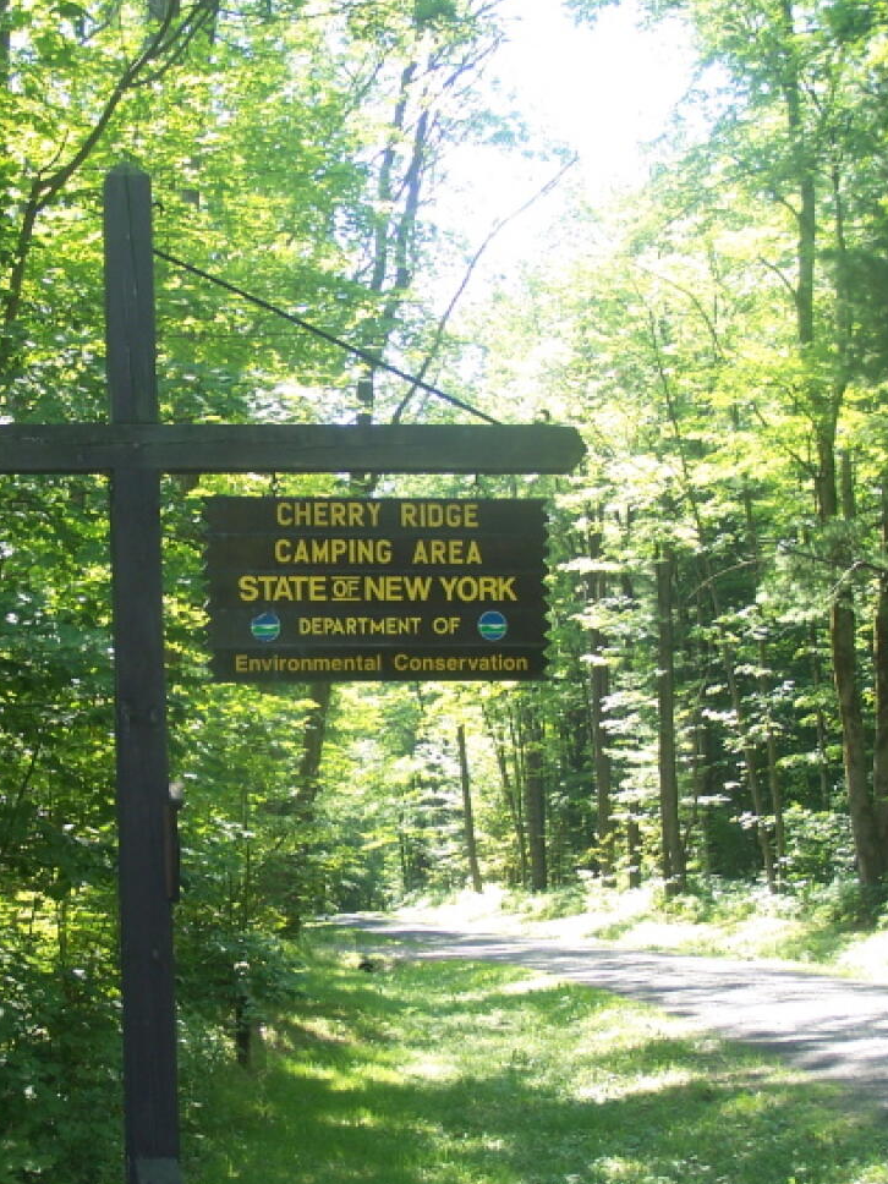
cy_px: 722
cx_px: 267
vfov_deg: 24.7
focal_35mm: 79
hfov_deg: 18.6
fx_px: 2702
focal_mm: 9.3
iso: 80
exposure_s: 1/80
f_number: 3.1
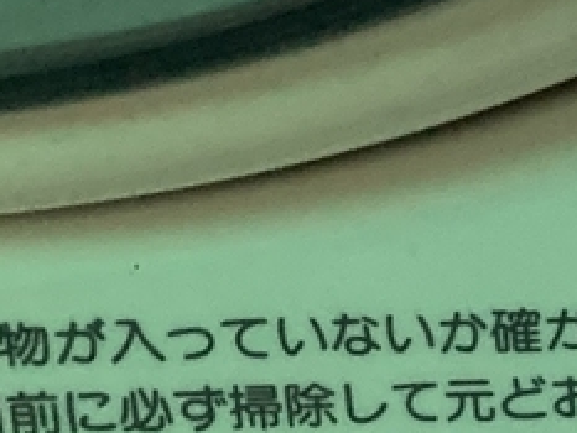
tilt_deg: -11.4
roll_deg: +0.3
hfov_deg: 11.1
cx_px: 1466
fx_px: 2402
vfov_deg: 10.3
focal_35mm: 144
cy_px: 47
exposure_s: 1/22
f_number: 1.8
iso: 640
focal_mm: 3.99
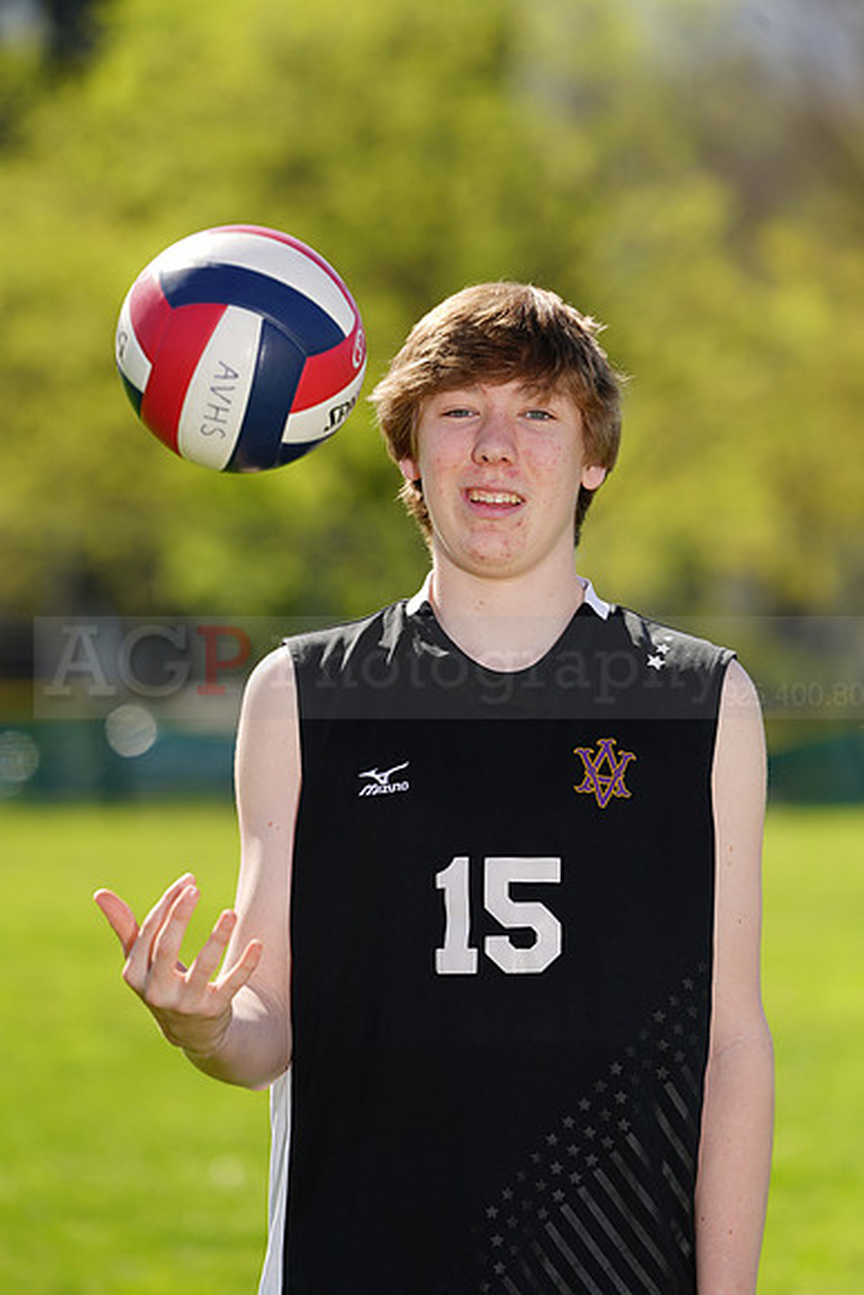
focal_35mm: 303
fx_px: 10901
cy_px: 648
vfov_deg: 6.8
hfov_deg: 4.5
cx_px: 432
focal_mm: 303
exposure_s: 1/200
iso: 64
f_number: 6.3
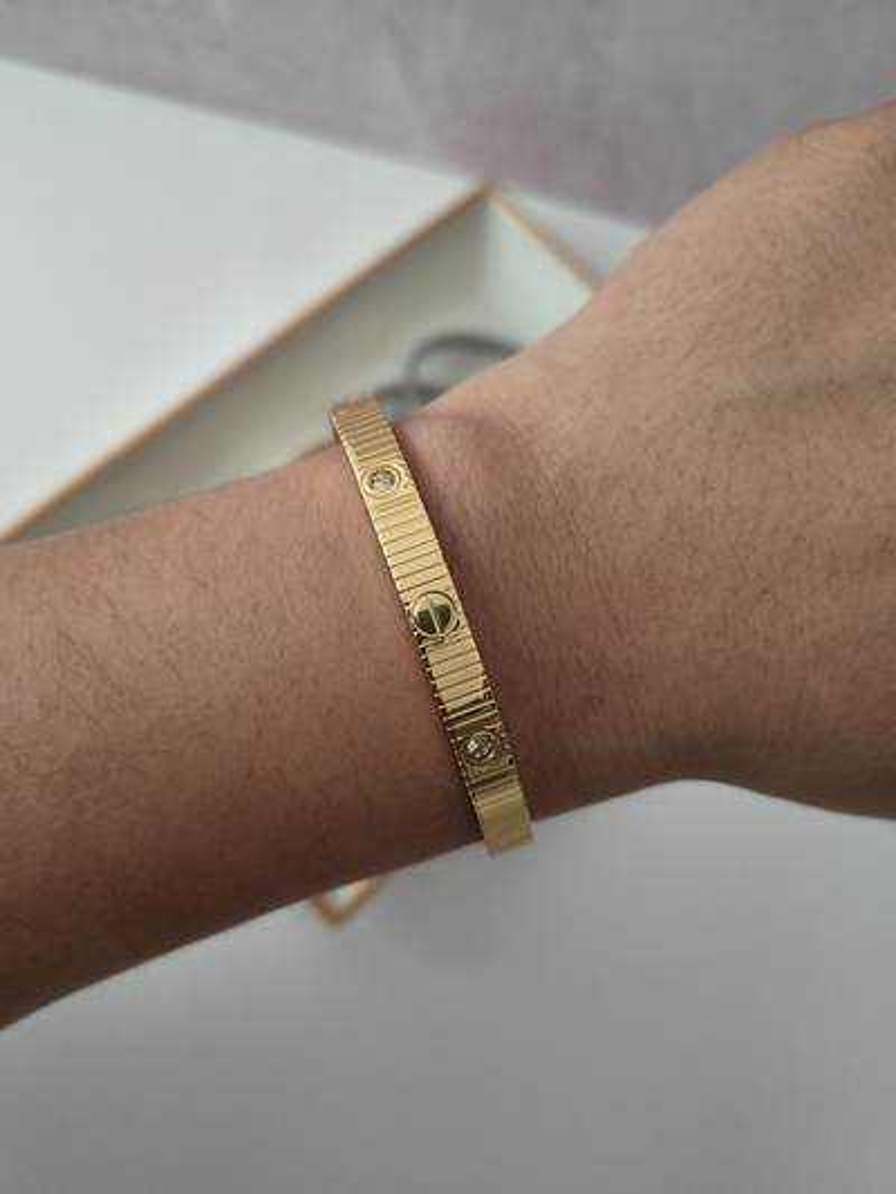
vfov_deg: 71.6
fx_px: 828
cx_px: 448
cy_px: 597
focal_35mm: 24
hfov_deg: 56.8
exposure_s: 1/50
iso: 855
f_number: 1.8
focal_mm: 5.56
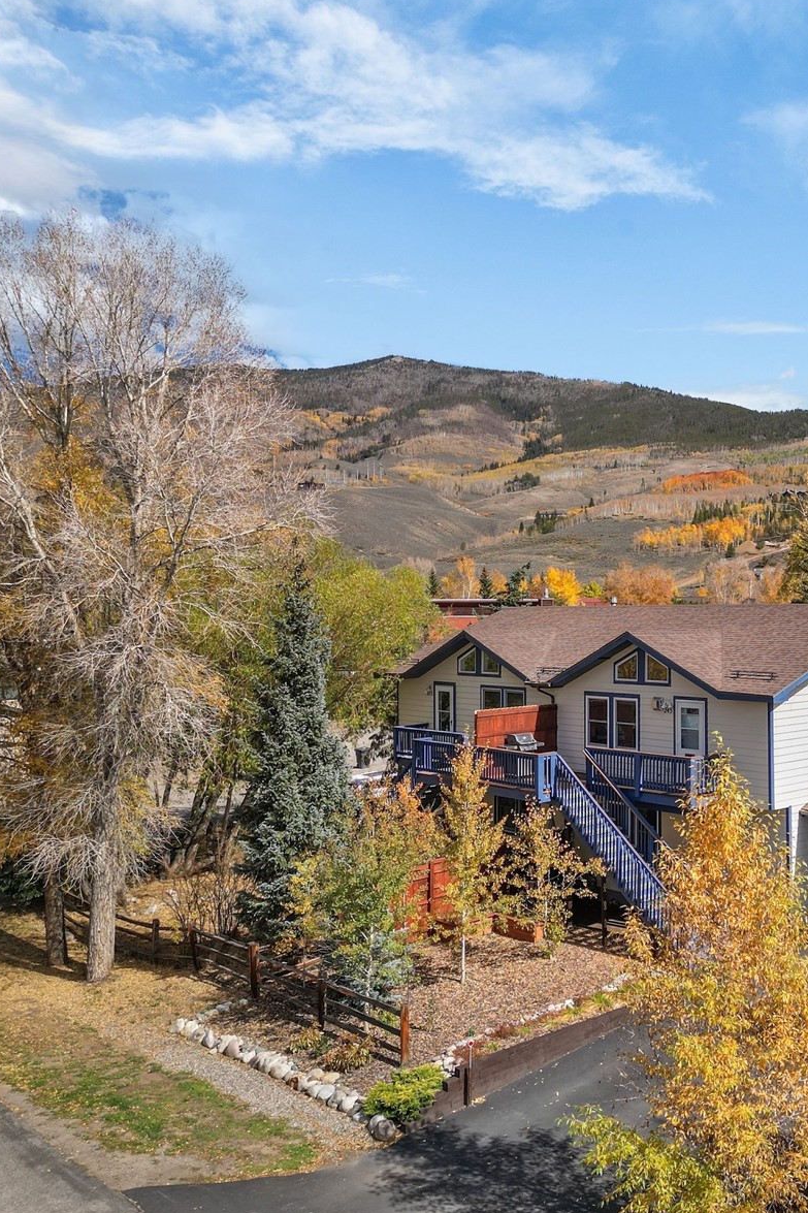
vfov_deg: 55.8
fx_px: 1145
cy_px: 607
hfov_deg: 36.4
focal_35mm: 34
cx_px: 733
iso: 100
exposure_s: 1/2500
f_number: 1.7
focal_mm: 6.72
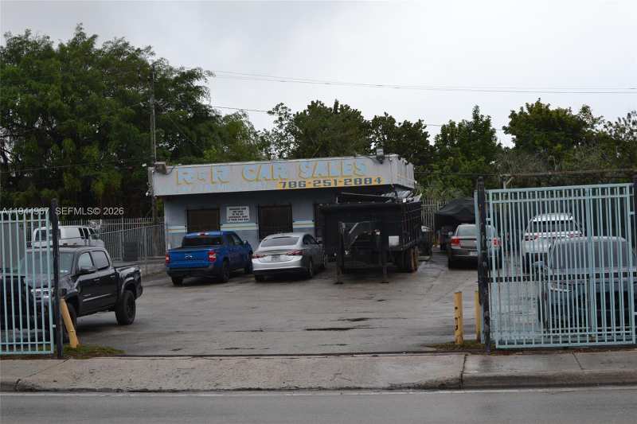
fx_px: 929
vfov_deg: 25.7
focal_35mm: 52
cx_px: 318
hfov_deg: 37.9
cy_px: 212
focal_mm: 35
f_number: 6.3
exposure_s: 1/200
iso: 100
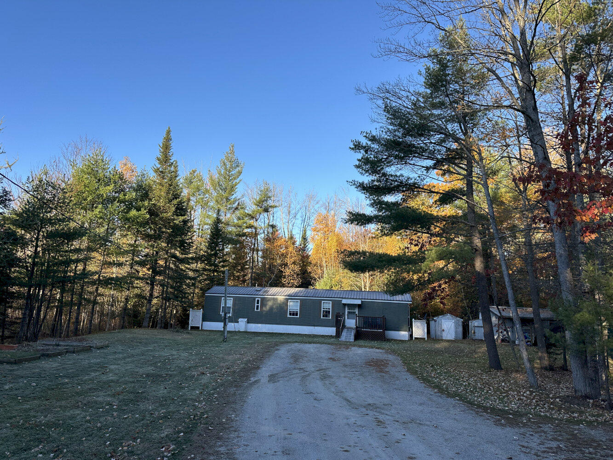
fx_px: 425
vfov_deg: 56.8
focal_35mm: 24
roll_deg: -2.7
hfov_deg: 71.6
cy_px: 230
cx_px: 306
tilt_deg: +10.8
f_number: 1.78
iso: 80
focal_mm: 6.86
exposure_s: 1/1272
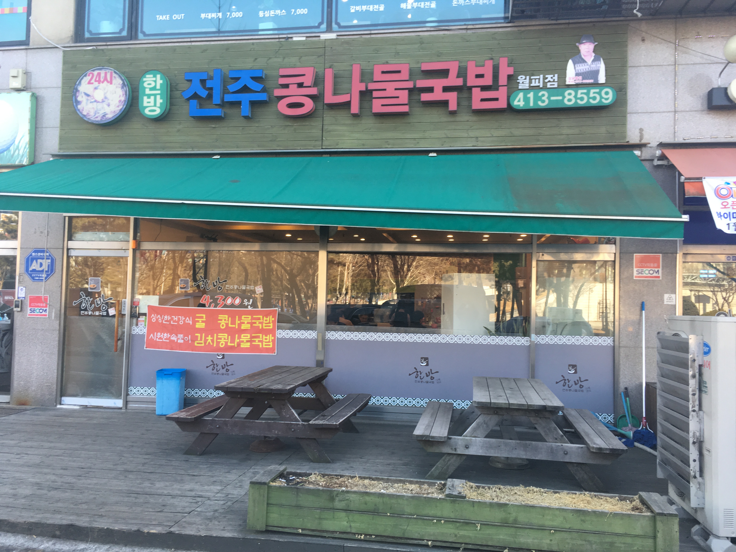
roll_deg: -2.3
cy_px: 276
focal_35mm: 29
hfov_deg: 61.7
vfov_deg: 48.2
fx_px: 617
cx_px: 368
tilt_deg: +3.0
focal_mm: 4.15
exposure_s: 1/120
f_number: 2.2
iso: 40
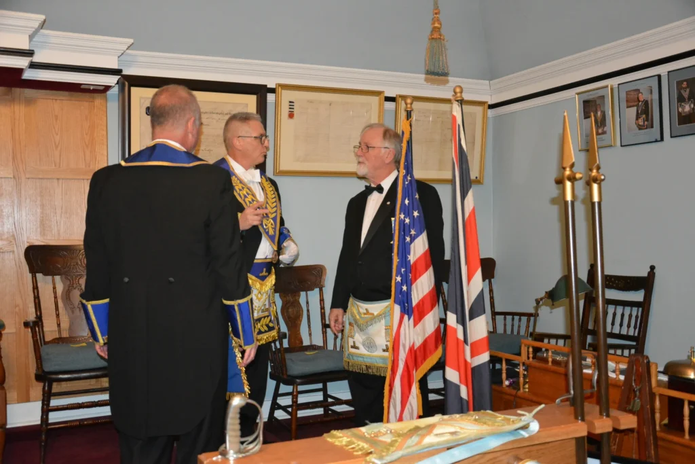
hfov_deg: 51.3
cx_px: 348
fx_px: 724
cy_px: 232
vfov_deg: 35.5
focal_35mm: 38
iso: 3200
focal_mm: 25
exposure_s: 1/60
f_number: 4
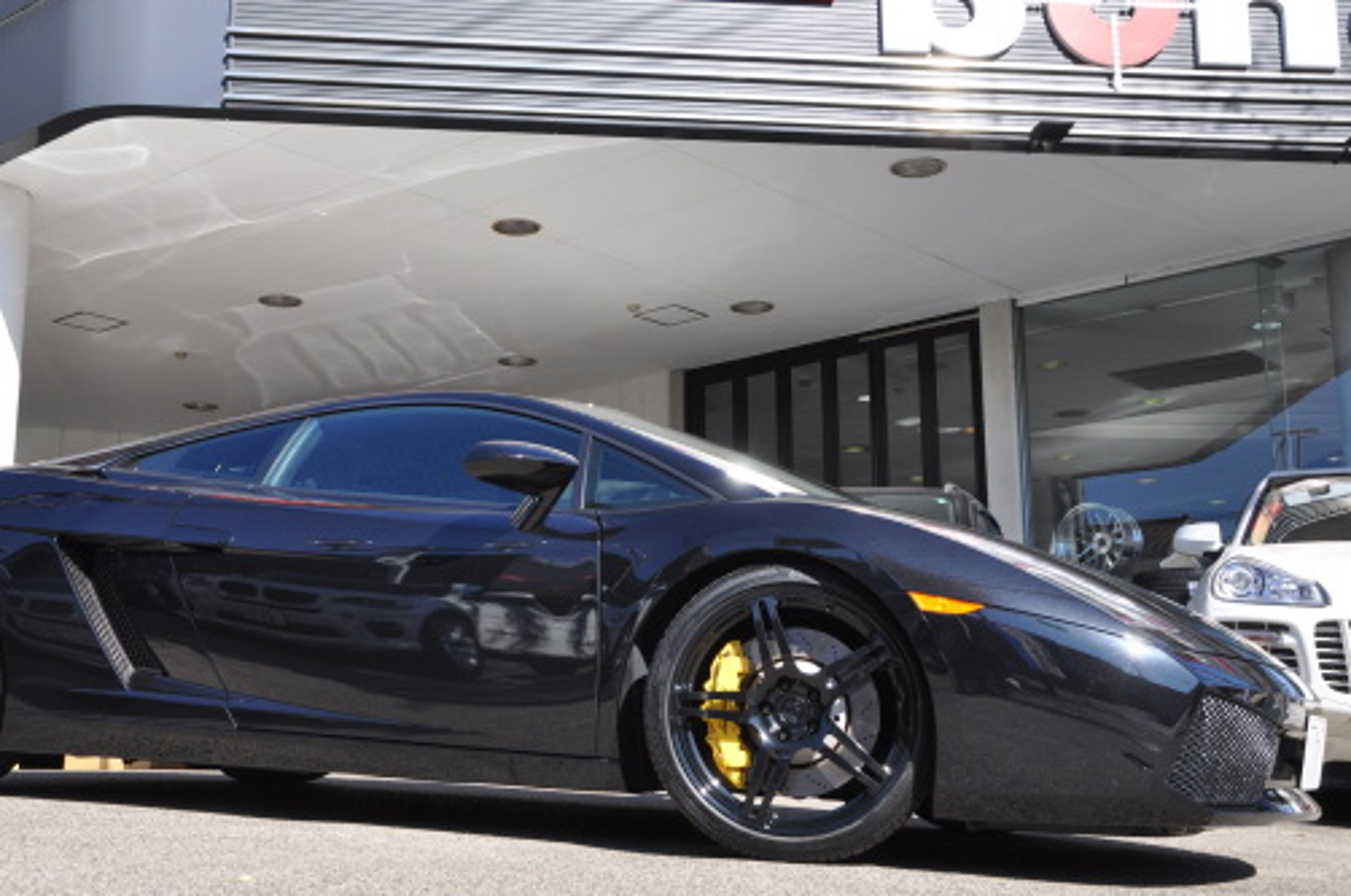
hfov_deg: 40.3
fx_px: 1836
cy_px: 402
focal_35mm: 49
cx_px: 576
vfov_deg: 27.4
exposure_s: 1/800
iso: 500
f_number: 8
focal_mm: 28
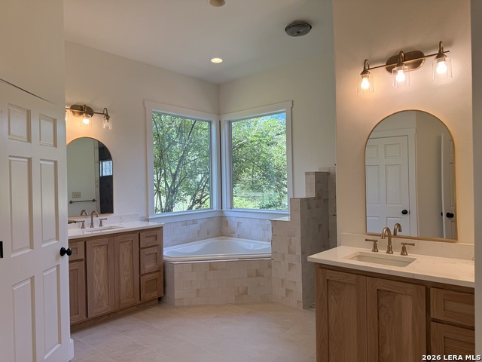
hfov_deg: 71.6
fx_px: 334
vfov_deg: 56.8
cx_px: 241
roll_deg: +1.2
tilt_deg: -0.3
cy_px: 181
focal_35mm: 24
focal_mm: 6.76
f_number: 1.78
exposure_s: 1/355
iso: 100
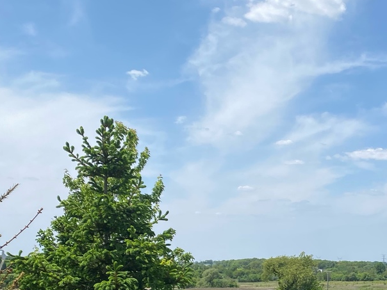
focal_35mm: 62
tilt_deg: +0.1
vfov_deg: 22.9
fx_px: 693
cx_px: 322
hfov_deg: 30.3
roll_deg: -0.4
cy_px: 273
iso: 32
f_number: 1.8
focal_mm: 4.25
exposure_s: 1/3610
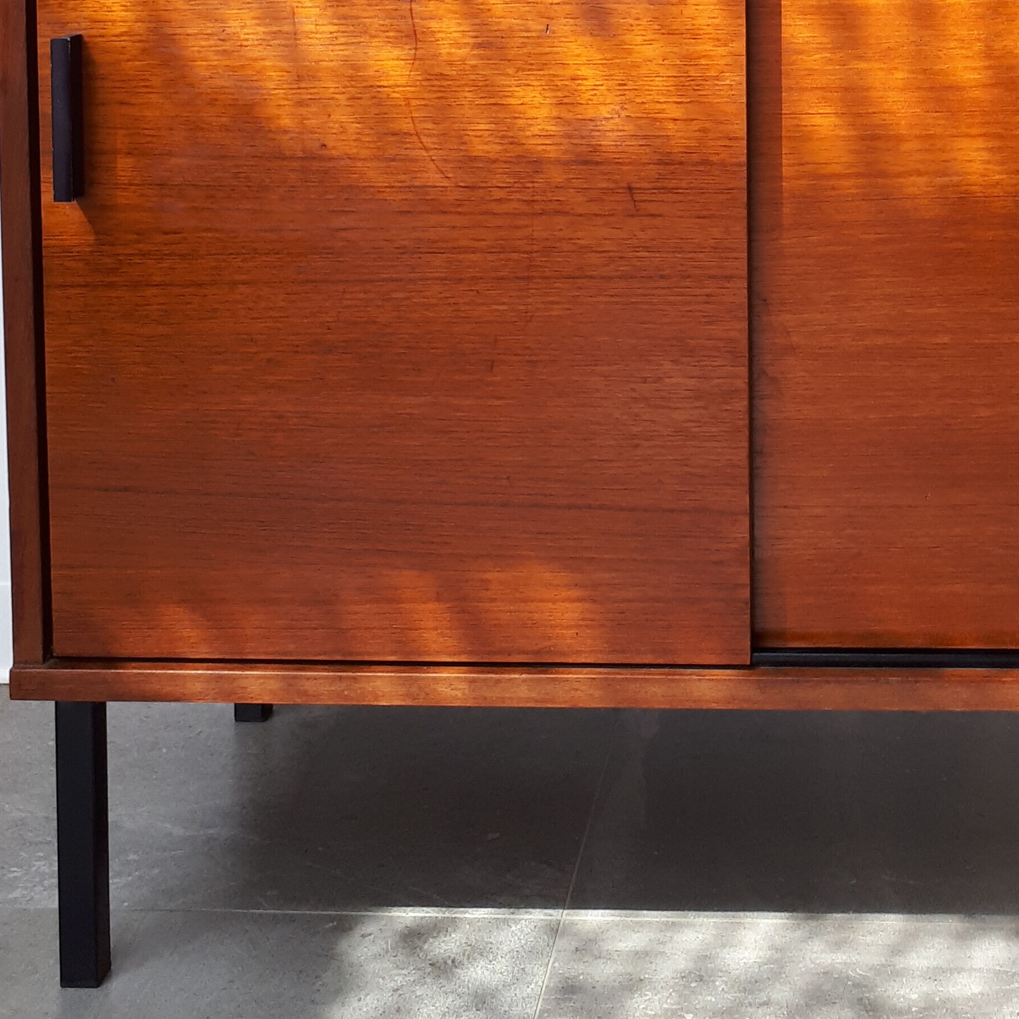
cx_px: 780
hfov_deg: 27.7
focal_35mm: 61
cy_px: -127
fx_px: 2032
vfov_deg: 25.8
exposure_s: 1/120
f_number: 1.9
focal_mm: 3.6
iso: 50
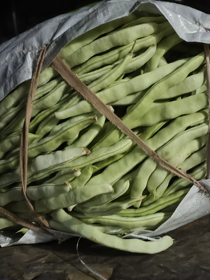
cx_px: 105
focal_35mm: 25
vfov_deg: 69.4
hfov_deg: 54.9
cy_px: 140
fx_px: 202
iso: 3582
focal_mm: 4.71
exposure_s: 1/10
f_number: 1.79
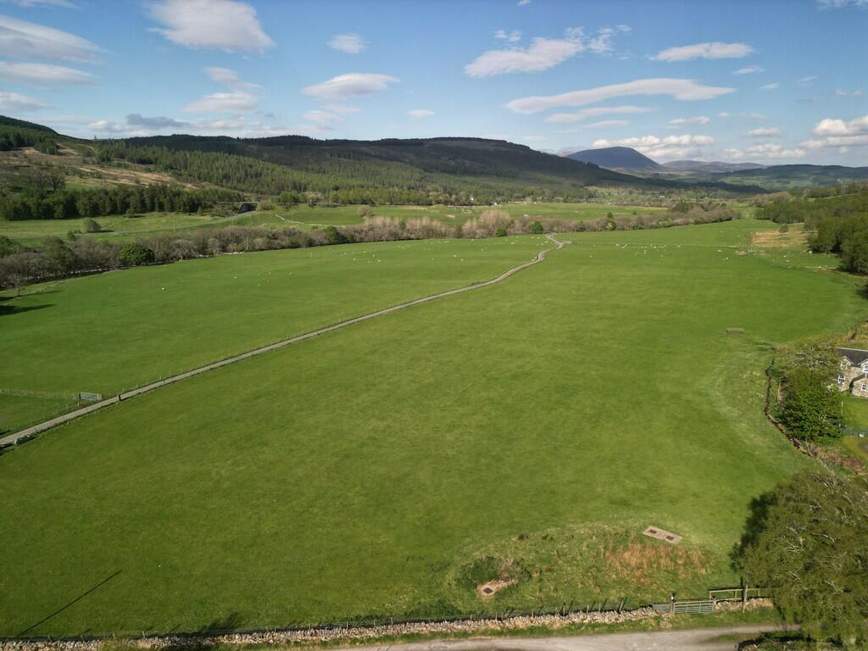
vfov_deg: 56.8
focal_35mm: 24
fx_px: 602
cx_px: 434
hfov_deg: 71.6
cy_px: 326
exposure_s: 1/1250
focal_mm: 6.72
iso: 100
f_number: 1.7
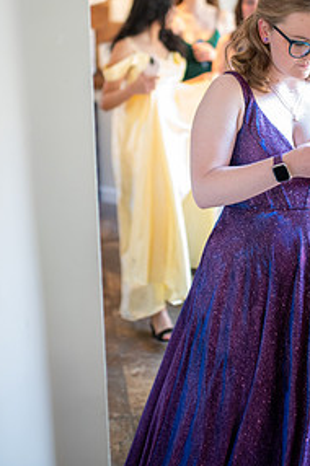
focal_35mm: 55
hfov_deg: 24.6
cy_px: 117
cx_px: 156
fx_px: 712
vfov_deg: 35.5
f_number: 1.4
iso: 1600
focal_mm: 35
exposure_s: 1/200
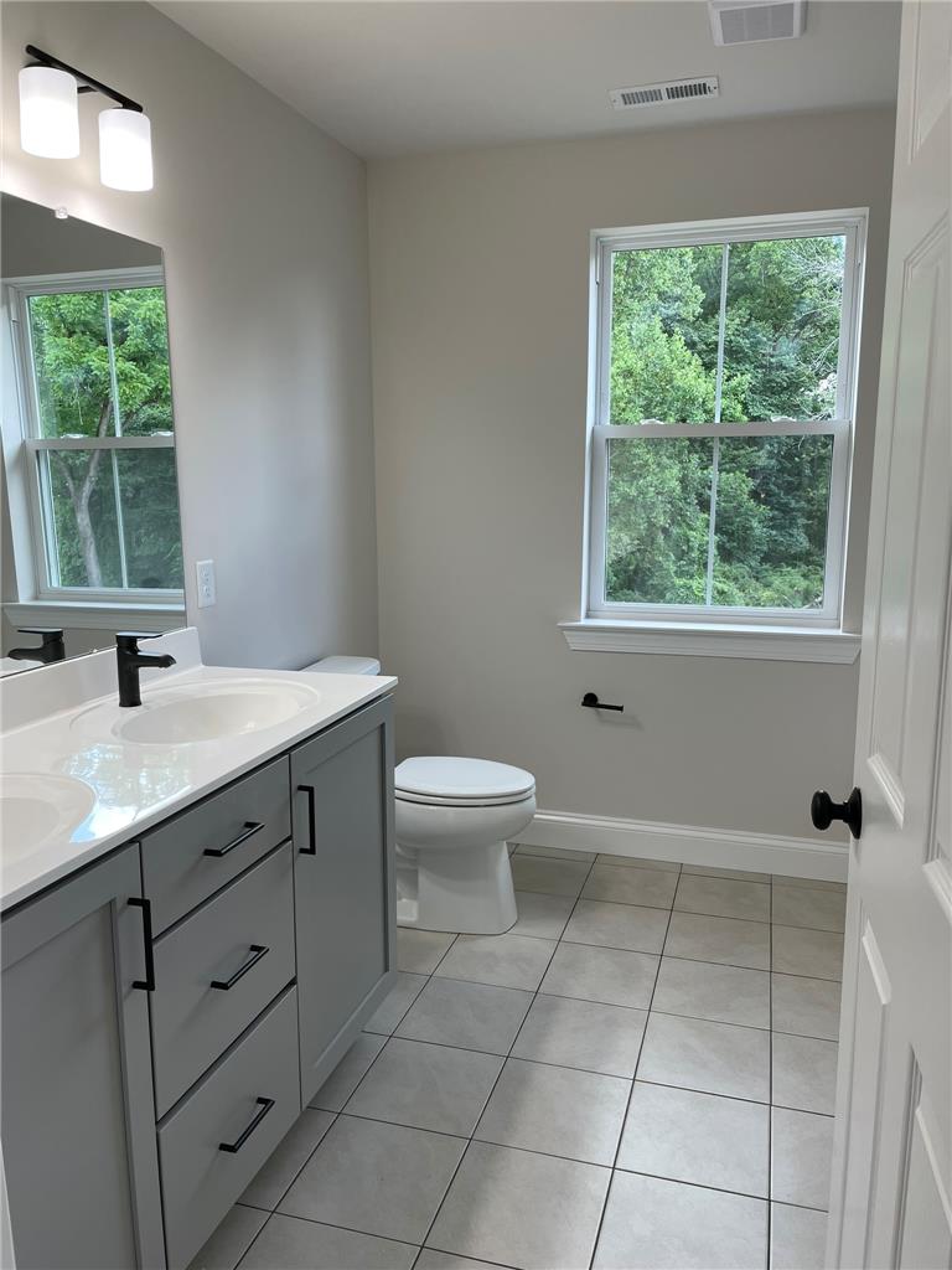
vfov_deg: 67.3
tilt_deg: -9.9
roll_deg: +0.9
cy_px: 635
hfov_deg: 53.1
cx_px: 476
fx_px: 953
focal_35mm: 26
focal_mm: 4.2
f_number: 1.6
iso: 50
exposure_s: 1/120
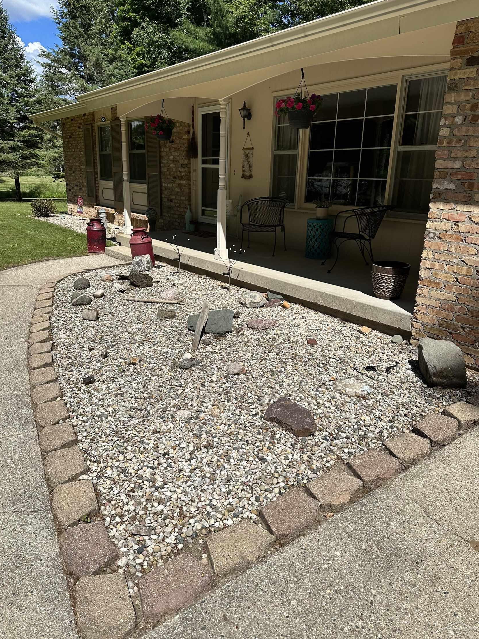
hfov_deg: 54.9
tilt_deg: -18.0
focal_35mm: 25
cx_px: 239
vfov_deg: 69.4
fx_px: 461
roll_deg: -2.6
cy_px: 307
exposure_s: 1/5848
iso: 80
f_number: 1.78
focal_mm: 6.86
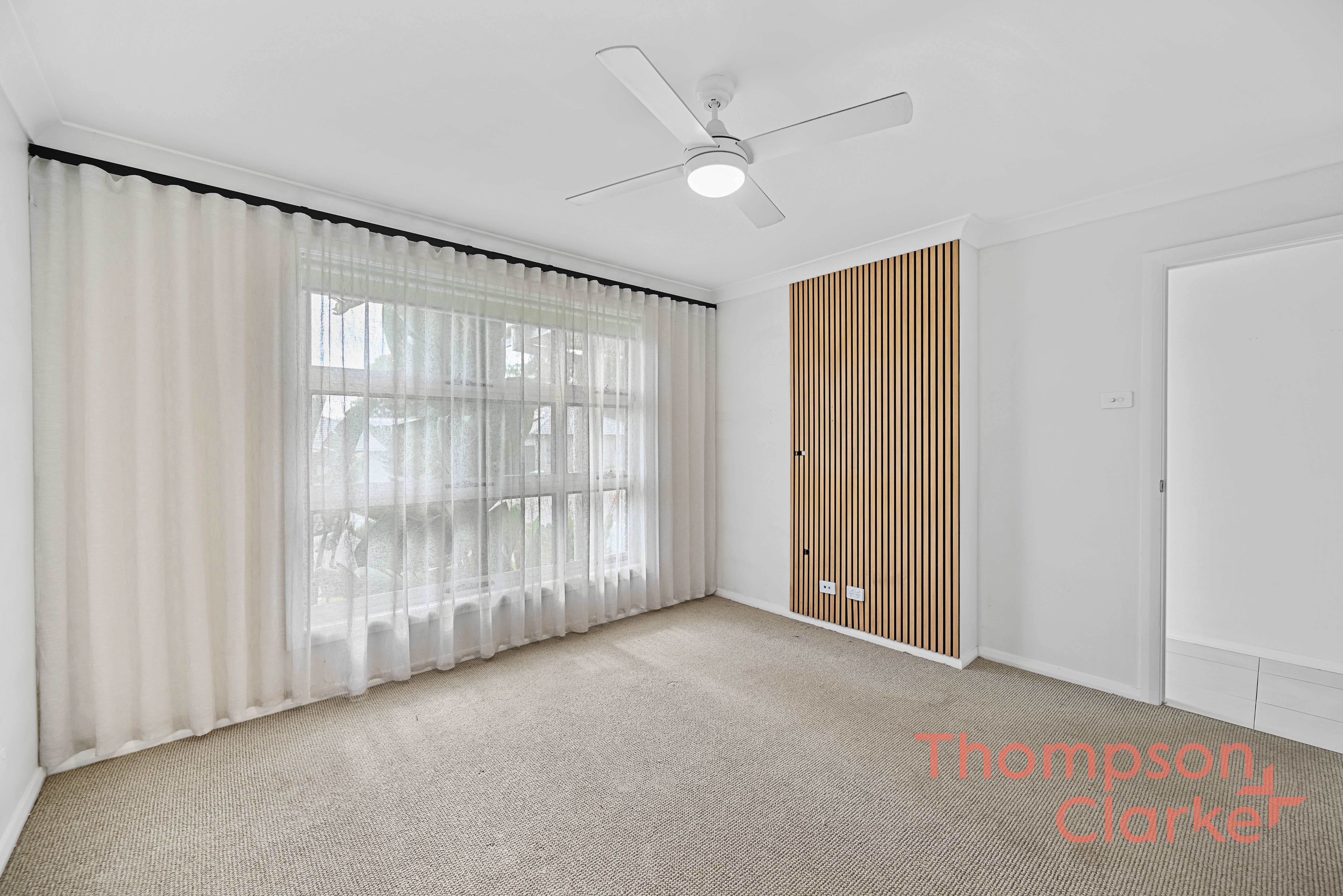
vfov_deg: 81.3
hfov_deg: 104.2
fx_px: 522
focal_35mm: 14
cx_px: 672
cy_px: 448
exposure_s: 1/6
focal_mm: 14
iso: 100
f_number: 4
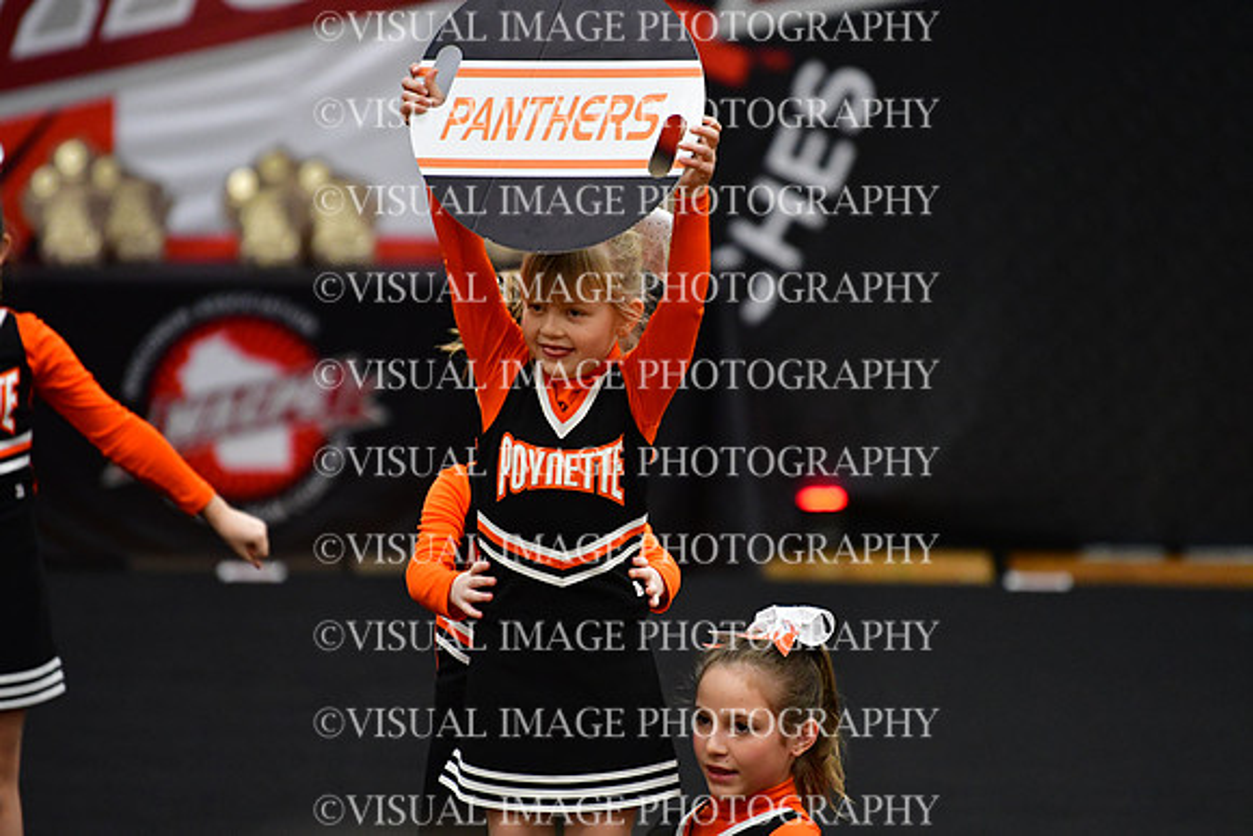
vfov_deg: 4.6
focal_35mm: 300
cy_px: 418
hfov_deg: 6.9
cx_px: 626
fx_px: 10444
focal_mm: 200
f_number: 2.8
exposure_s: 1/800
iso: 4000
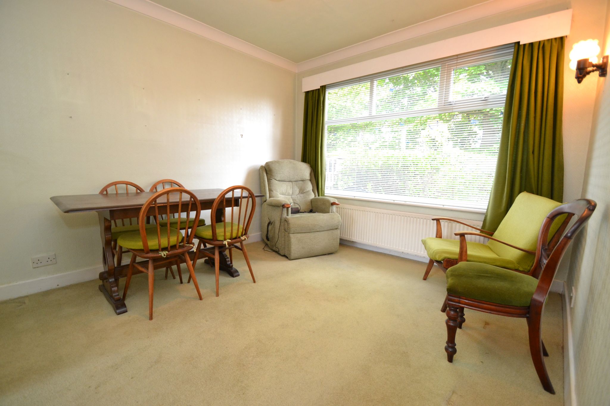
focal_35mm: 15
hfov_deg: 100.4
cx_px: 305
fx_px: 254
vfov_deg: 77.3
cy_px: 203
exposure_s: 1/60
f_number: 3.5
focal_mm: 10
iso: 1000
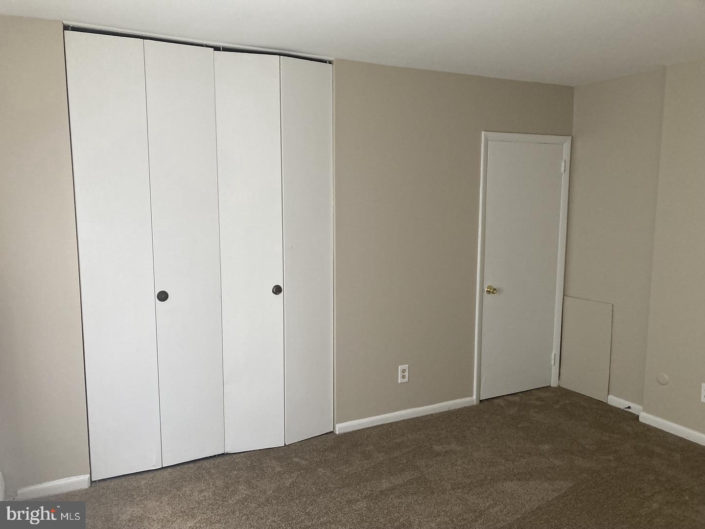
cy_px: 264
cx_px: 352
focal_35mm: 28
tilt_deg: -6.1
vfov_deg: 49.7
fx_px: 570
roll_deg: -0.8
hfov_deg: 63.4
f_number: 1.8
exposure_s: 1/60
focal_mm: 3.99
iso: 100
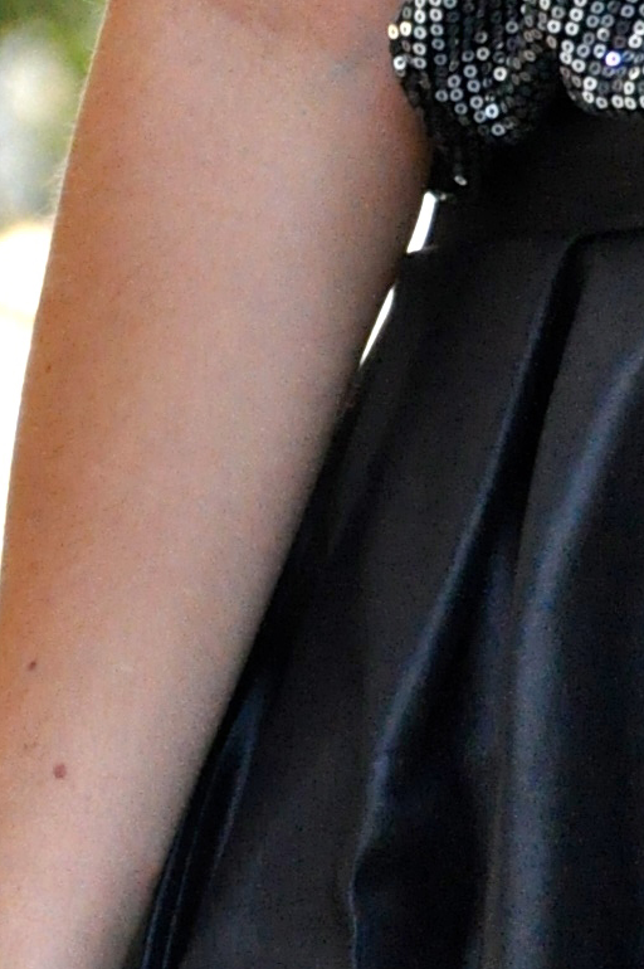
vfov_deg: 2.4
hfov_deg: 1.6
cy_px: 463
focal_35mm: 877
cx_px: 1180
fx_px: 23568
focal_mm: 105
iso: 1600
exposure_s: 1/500
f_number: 5.6
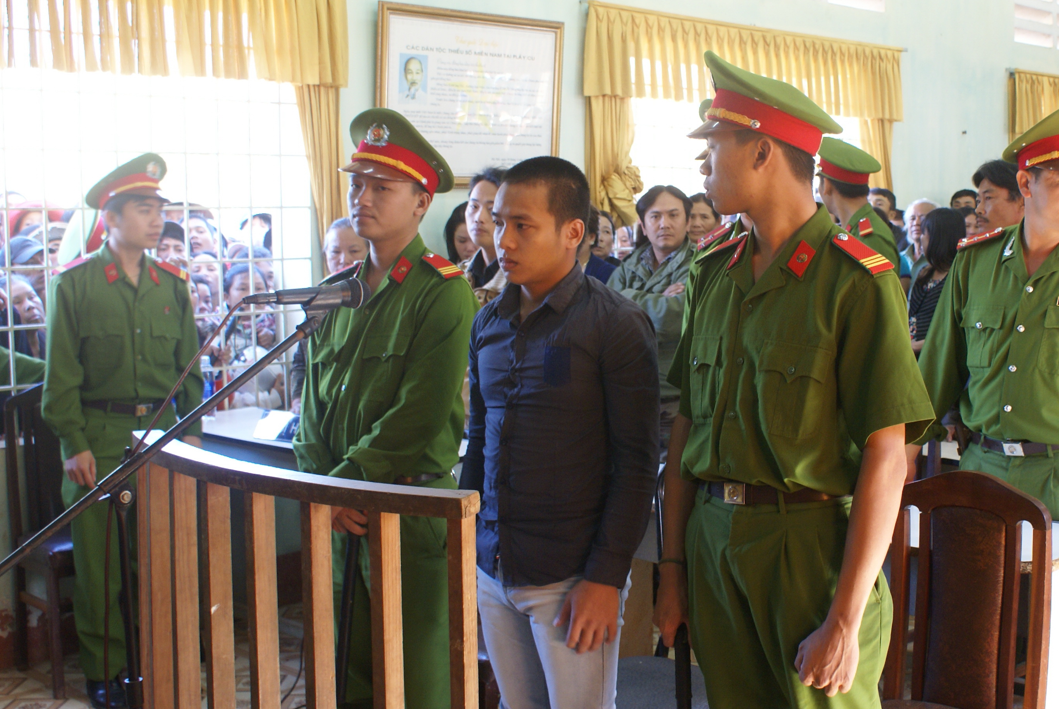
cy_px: 414
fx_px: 1384
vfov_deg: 28.7
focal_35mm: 47
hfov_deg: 41.8
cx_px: 585
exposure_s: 1/20
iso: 200
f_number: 4
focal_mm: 22
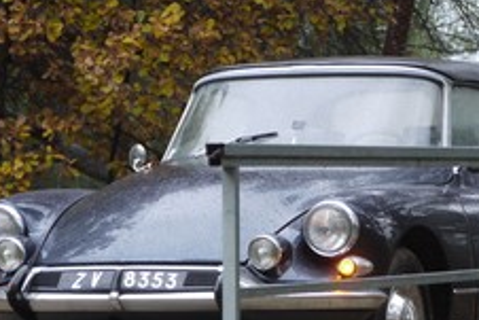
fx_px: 3528
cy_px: 239
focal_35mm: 265
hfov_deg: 7.8
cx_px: 312
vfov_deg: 5.2
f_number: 4.3
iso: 400
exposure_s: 1/100
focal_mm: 72
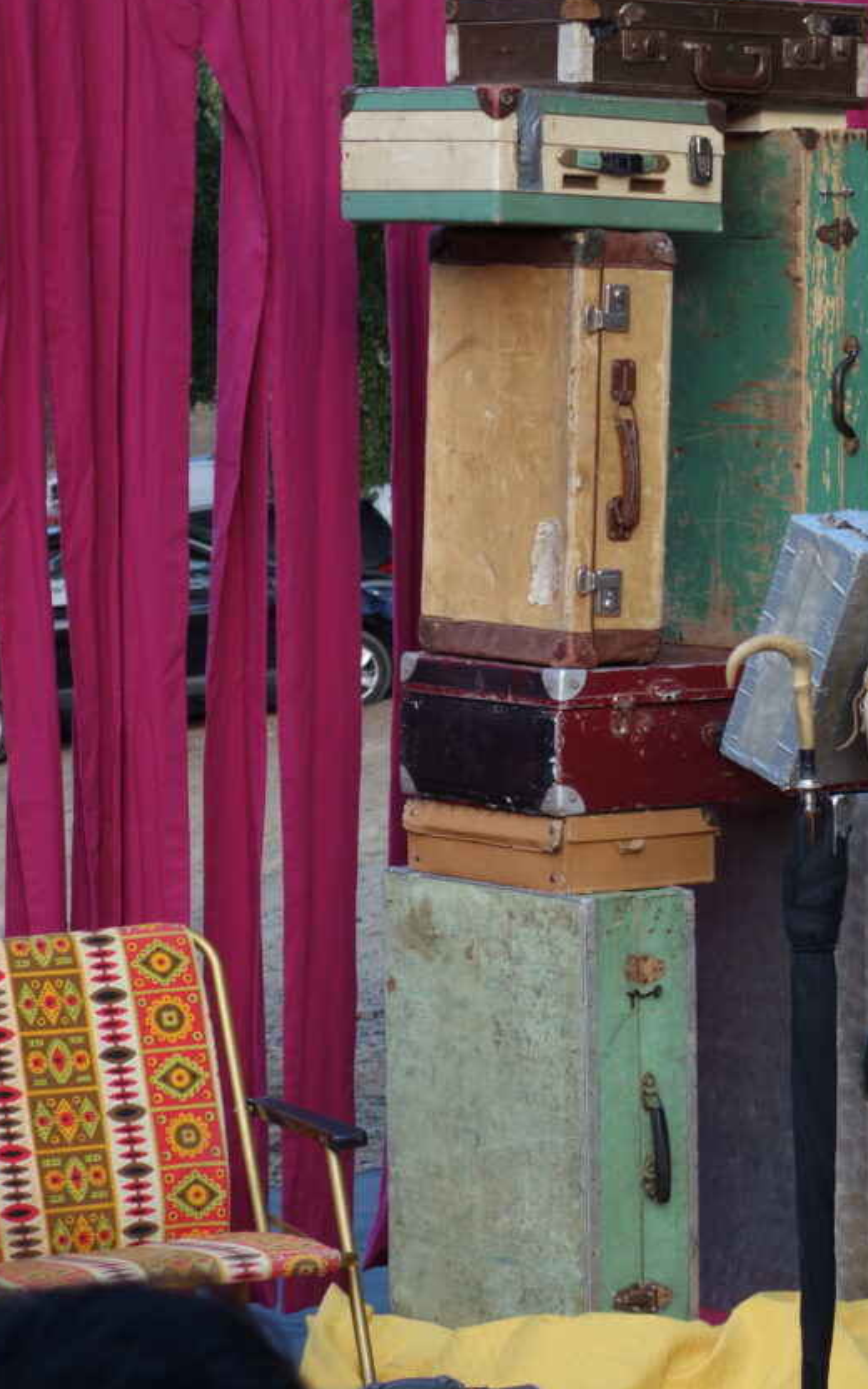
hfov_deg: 9.7
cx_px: 1140
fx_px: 5034
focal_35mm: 133
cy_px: 738
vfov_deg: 15.7
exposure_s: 1/250
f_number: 4.5
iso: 400
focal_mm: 29.15
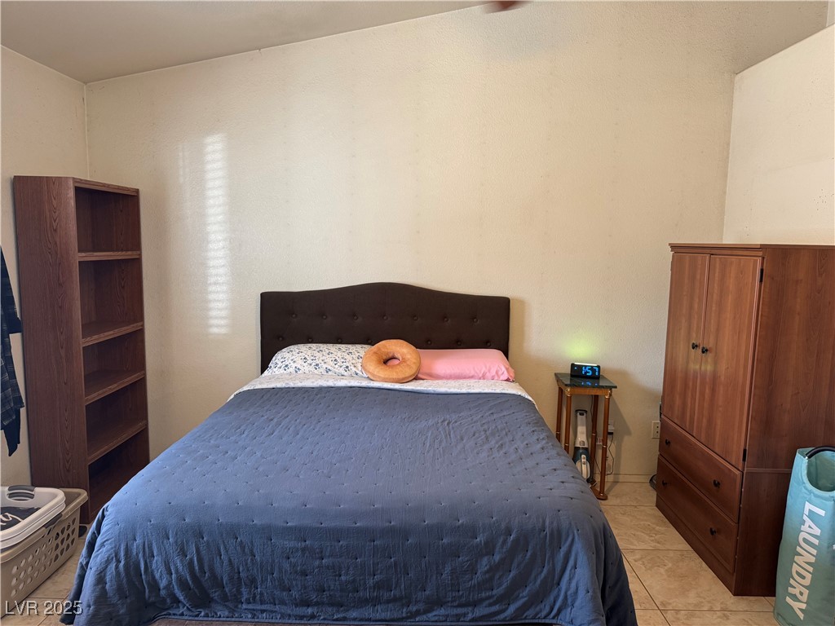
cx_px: 418
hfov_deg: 71.6
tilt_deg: -7.3
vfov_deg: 56.8
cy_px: 313
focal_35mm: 24
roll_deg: -1.2
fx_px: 579
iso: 200
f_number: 1.78
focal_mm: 6.76
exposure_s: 1/60
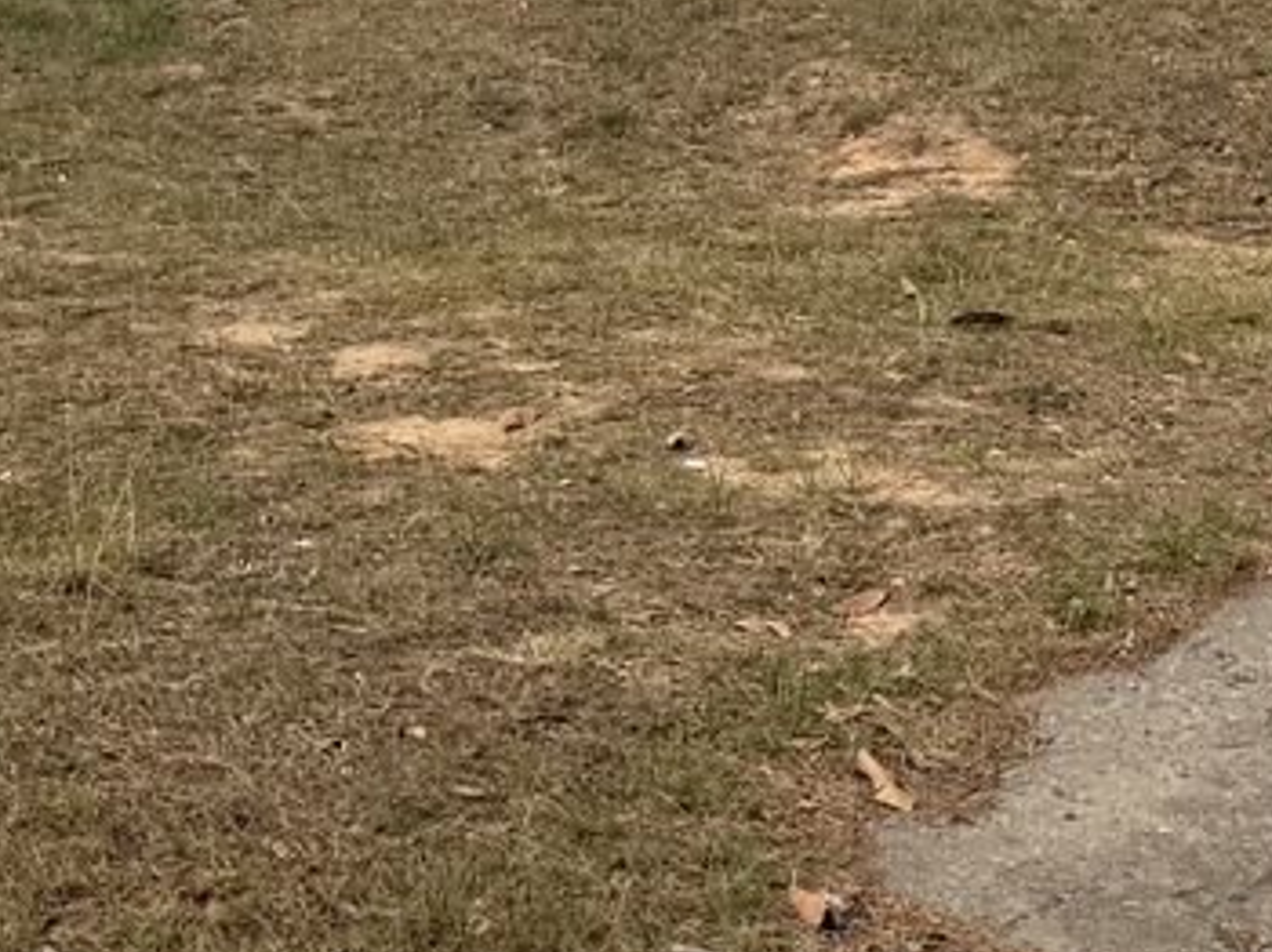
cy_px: -438
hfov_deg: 18.8
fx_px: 3782
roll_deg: -0.1
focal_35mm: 103
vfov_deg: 13.6
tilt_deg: +2.2
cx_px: 1079
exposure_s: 1/4673
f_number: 1.78
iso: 80
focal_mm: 6.76
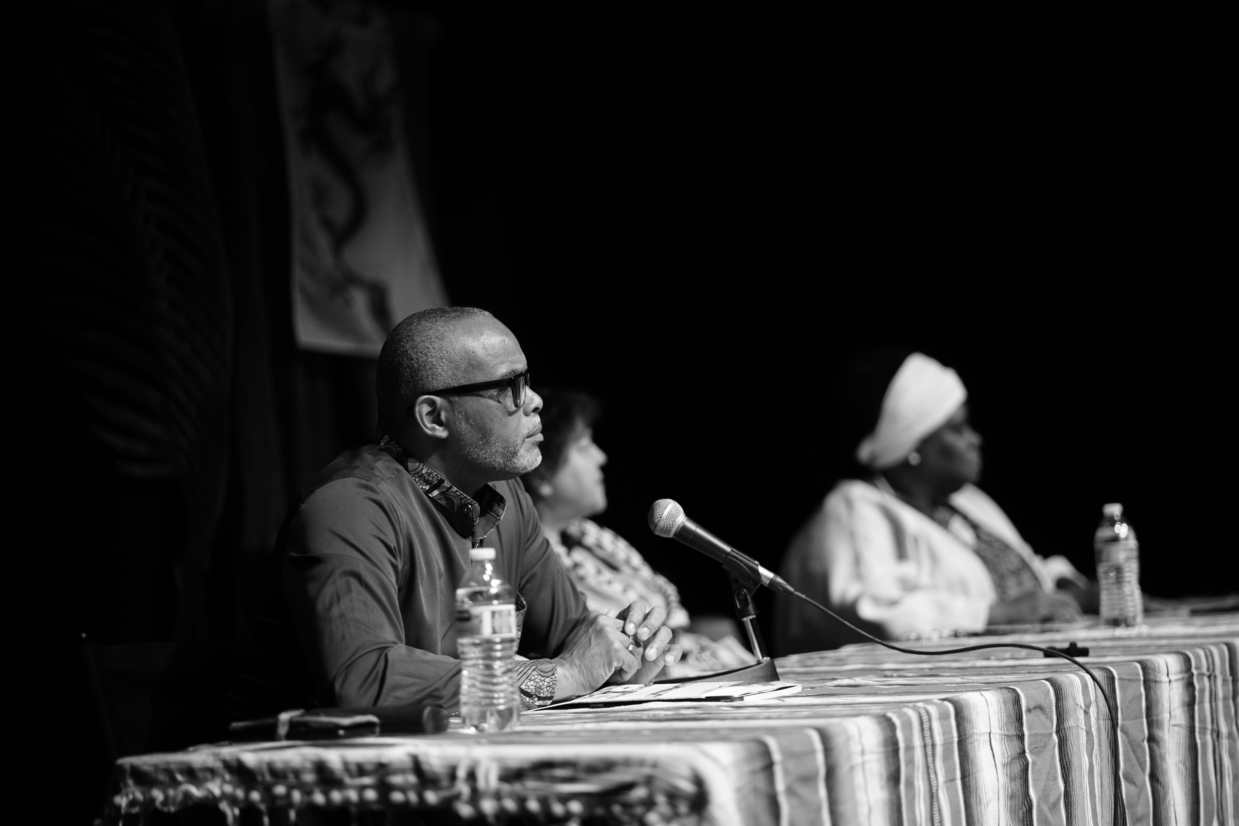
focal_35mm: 85
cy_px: 413
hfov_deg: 23.9
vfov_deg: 16.1
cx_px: 620
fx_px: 2926
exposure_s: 1/200
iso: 1600
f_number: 2
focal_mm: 85
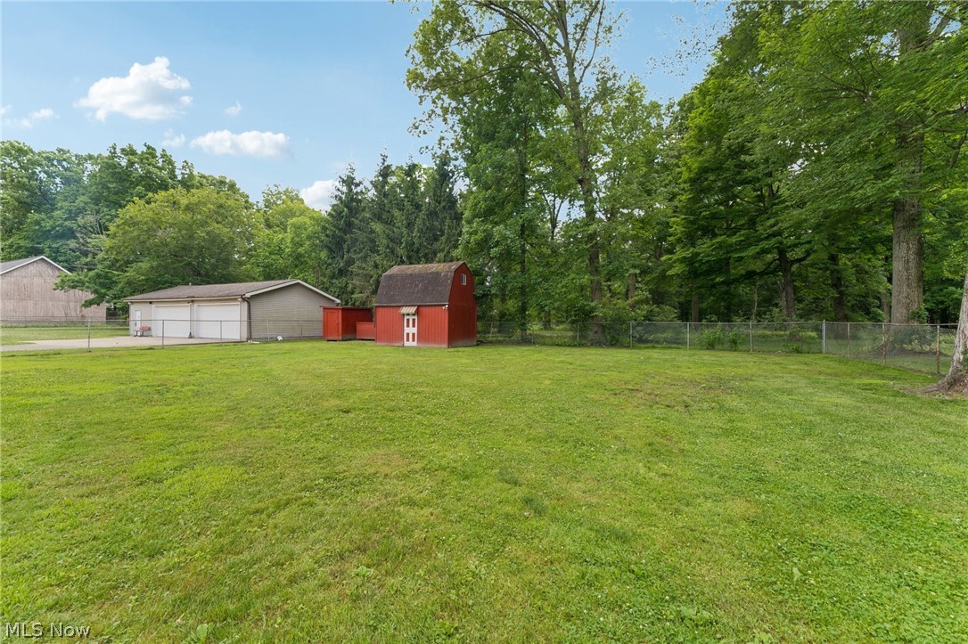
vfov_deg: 81.2
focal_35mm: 14
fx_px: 376
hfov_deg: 104.3
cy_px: 322
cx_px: 484
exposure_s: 1/60
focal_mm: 14
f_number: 8
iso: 200
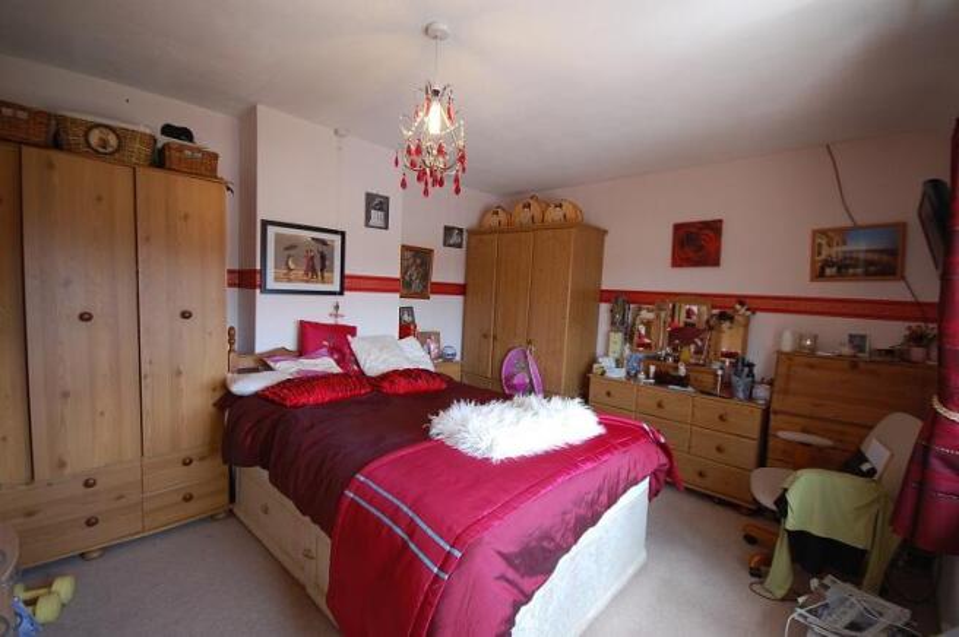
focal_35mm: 15
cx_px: 480
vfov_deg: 77.2
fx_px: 399
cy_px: 318
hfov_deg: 100.4
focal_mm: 10
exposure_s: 1/60
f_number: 4
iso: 400
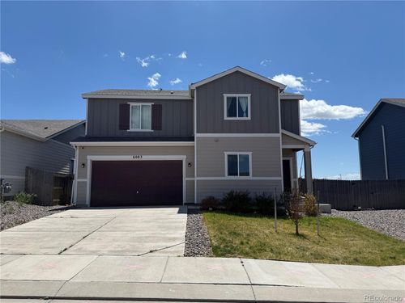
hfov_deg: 71.6
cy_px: 152
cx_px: 202
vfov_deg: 56.8
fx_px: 281
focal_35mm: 24
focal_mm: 6.76
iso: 80
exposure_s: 1/7353
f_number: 1.78
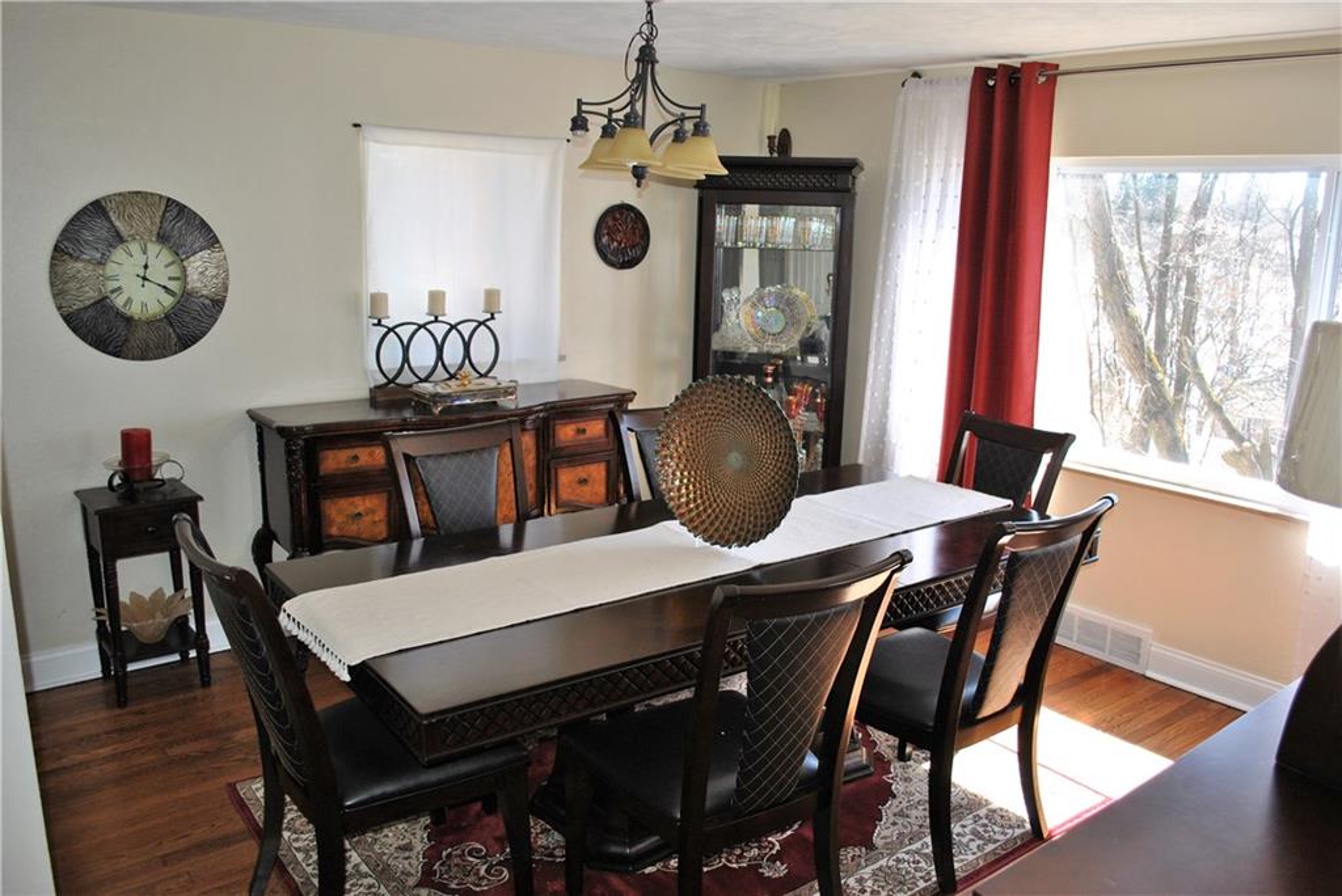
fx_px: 1007
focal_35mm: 27
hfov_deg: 67.4
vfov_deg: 48.0
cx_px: 671
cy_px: 448
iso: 200
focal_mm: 18
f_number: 3.5
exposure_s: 1/125
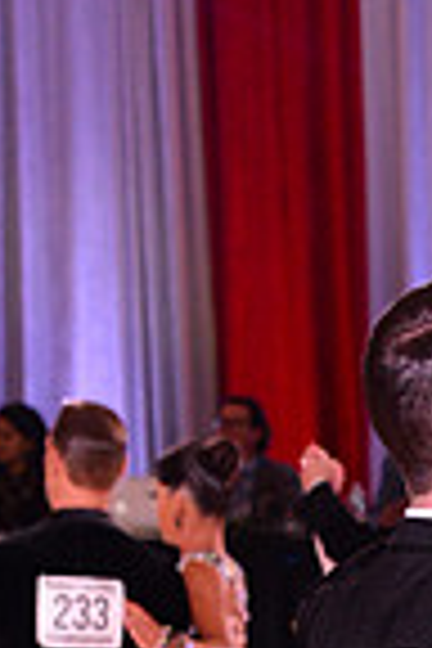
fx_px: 4716
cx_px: 686
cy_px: 1066
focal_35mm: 262
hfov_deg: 5.2
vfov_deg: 7.7
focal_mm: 65
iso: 2500
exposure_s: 1/250
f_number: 6.3
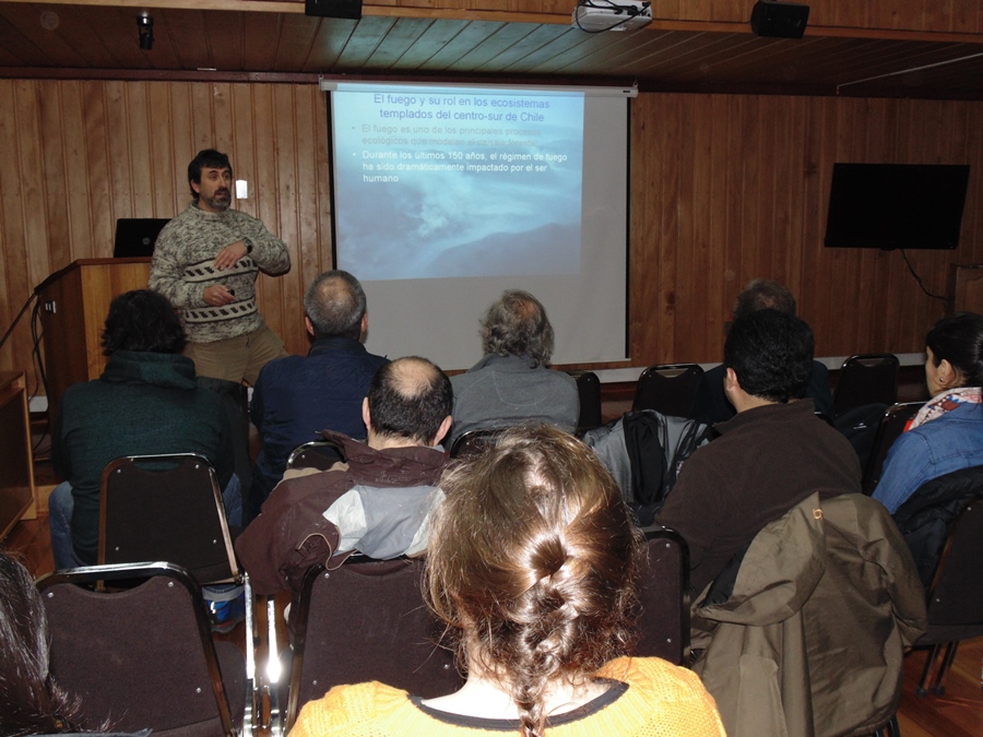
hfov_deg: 54.0
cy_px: 368
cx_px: 492
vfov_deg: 41.8
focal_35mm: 34
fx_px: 966
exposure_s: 1/50
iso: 200
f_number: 3.4
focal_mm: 6.2
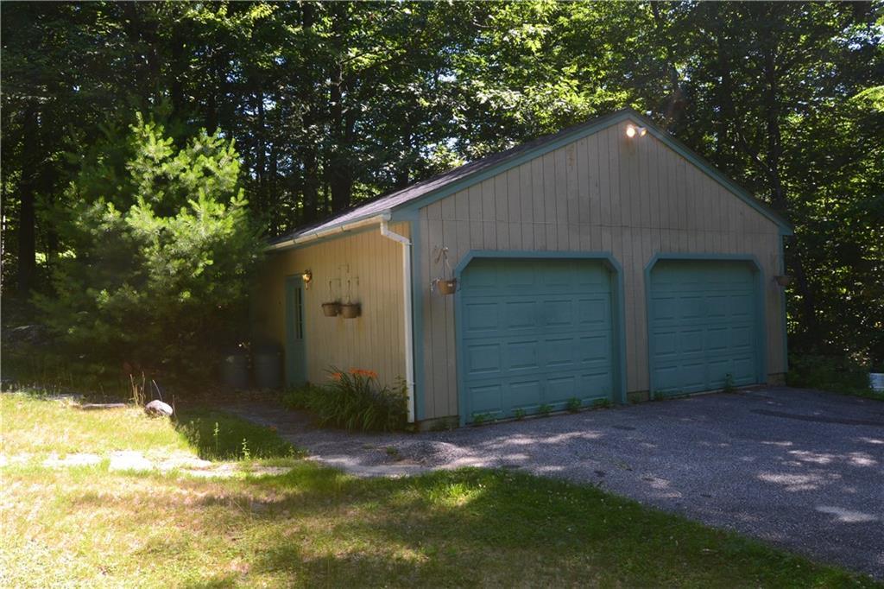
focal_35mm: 27
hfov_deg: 67.4
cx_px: 442
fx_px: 663
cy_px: 294
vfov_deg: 47.9
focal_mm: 18
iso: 400
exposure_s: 1/125
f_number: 9
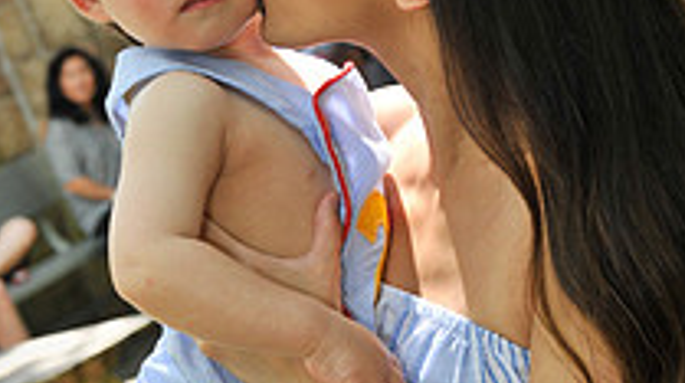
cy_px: 203
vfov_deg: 7.7
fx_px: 2867
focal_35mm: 158
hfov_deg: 13.6
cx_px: 421
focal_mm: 70
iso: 640
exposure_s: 1/160
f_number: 8
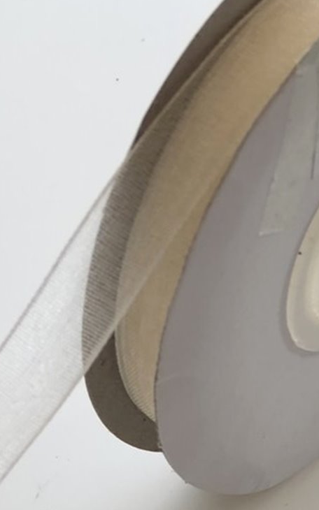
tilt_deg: -42.3
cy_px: 289
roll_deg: +2.6
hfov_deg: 8.8
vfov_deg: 14.0
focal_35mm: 149
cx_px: 137
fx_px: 2073
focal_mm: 6.6
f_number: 2.8
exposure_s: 1/60
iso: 25
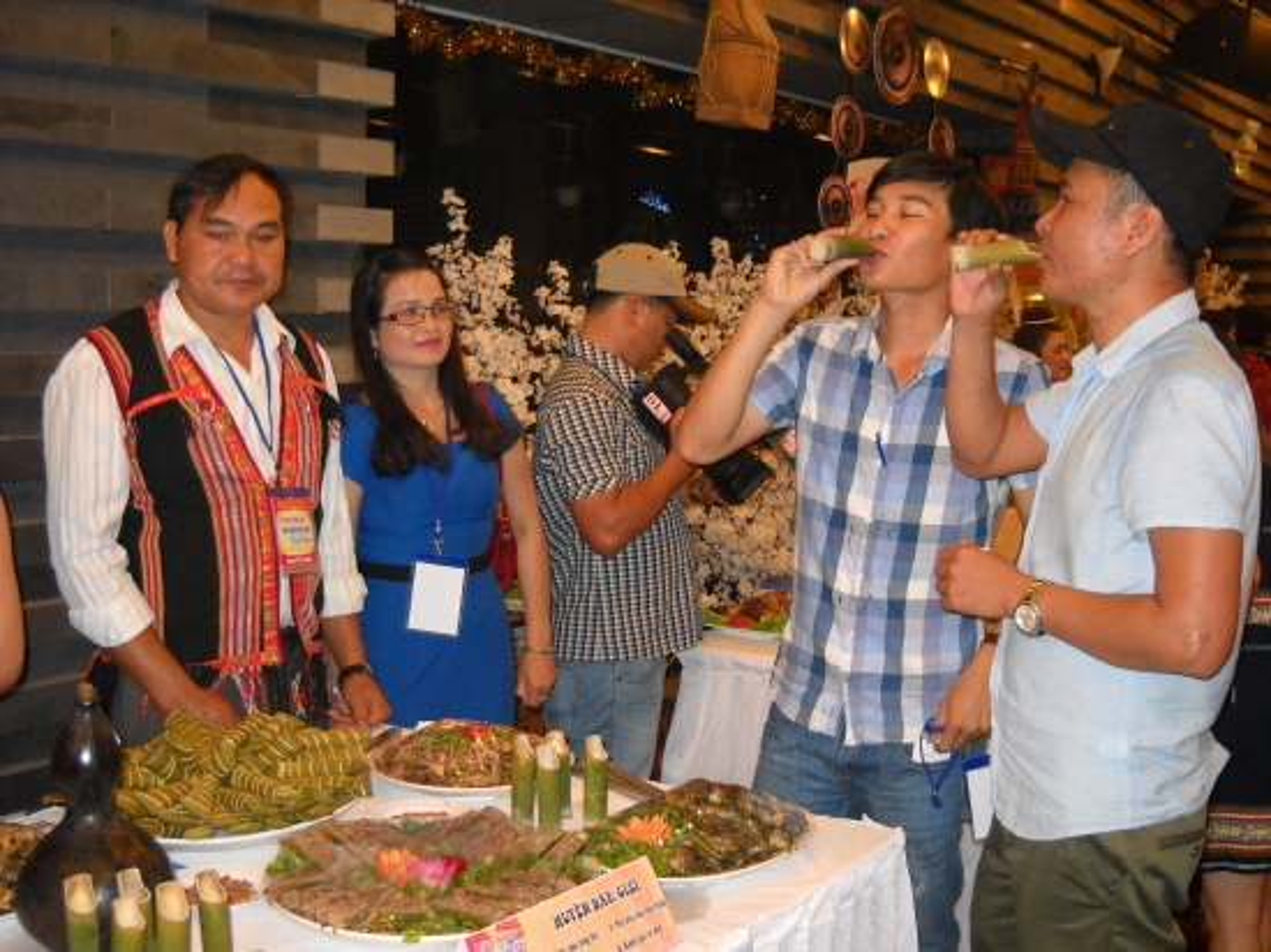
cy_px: 476
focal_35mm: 41
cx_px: 636
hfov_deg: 45.8
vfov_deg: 35.1
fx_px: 1505
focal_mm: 6.72
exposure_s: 1/30
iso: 400
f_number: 3.1
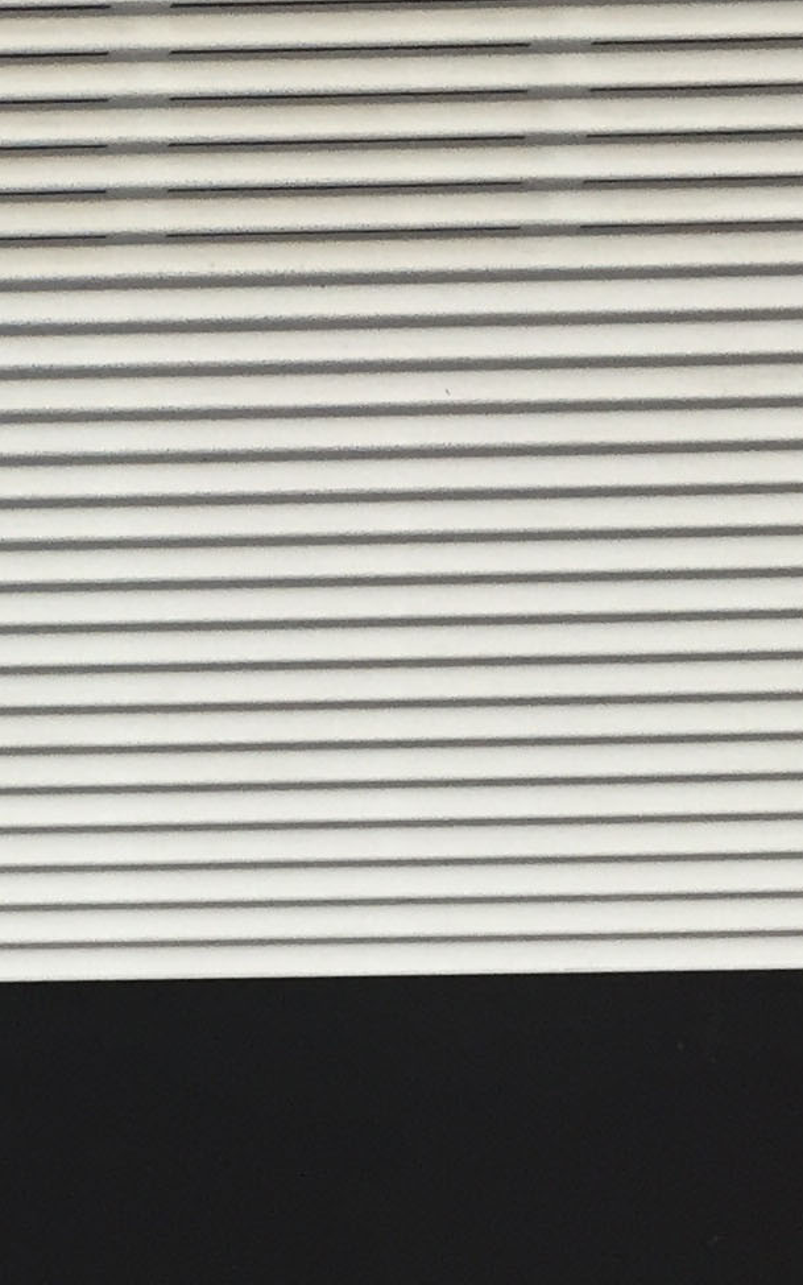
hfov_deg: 12.3
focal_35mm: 103
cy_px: 1032
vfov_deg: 20.0
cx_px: -222
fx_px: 3605
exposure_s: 1/30
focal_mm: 4.15
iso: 64
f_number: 2.2
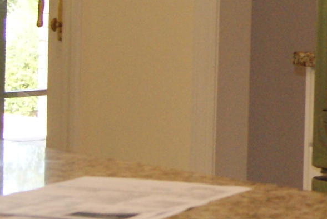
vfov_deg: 6.9
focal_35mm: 199
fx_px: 1810
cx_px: 807
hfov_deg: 9.2
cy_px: -58
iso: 800
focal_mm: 26
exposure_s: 1/100
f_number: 5.6
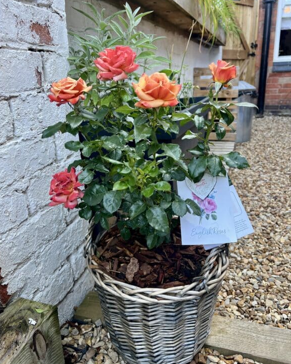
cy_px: 171
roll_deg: +2.8
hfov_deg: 51.5
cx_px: 148
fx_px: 301
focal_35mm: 28
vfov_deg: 62.2
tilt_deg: -17.9
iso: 50
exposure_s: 1/121
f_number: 1.5
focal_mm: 5.7
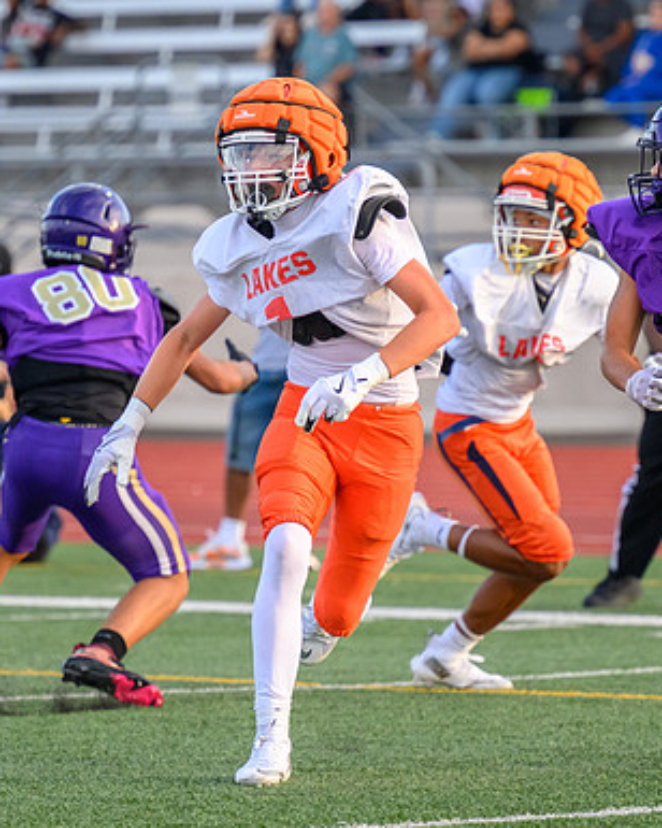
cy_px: 329
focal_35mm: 370
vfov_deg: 5.2
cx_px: 300
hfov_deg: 4.2
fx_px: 9062
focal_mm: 180
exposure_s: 1/2000
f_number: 4
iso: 1800
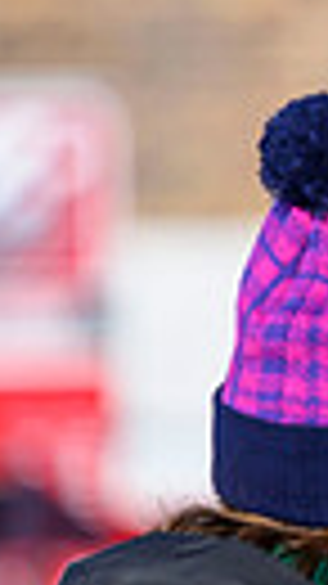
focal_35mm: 981
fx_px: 15188
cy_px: 344
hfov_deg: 1.2
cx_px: 742
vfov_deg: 2.2
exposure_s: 1/4000
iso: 250
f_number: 2.8
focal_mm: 175
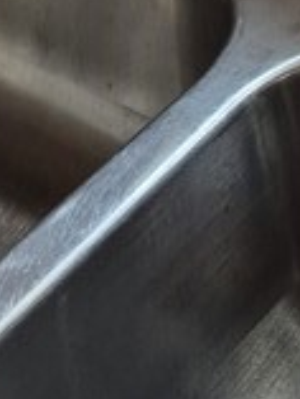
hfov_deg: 9.9
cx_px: 211
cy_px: -262
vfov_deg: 12.3
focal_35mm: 150
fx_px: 1731
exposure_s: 1/120
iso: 200
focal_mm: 5.4
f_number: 1.8
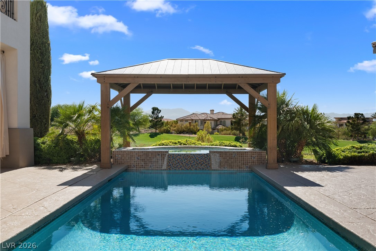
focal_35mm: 35
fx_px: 366
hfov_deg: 54.4
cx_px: 188
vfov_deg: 37.9
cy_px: 126
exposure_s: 1/200
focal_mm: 35
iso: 400
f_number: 8
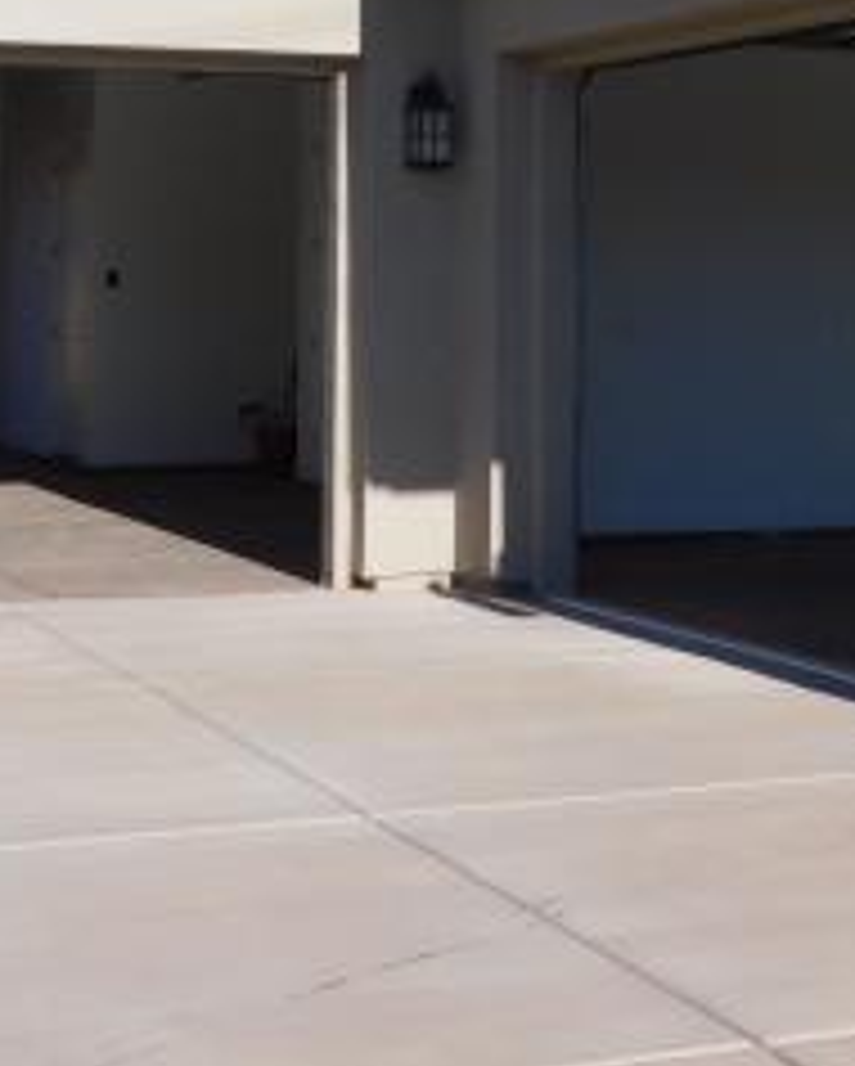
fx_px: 2496
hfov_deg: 19.4
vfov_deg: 23.4
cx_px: 454
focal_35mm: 79
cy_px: 94
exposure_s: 1/1500
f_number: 3.2
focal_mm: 5.3
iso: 125
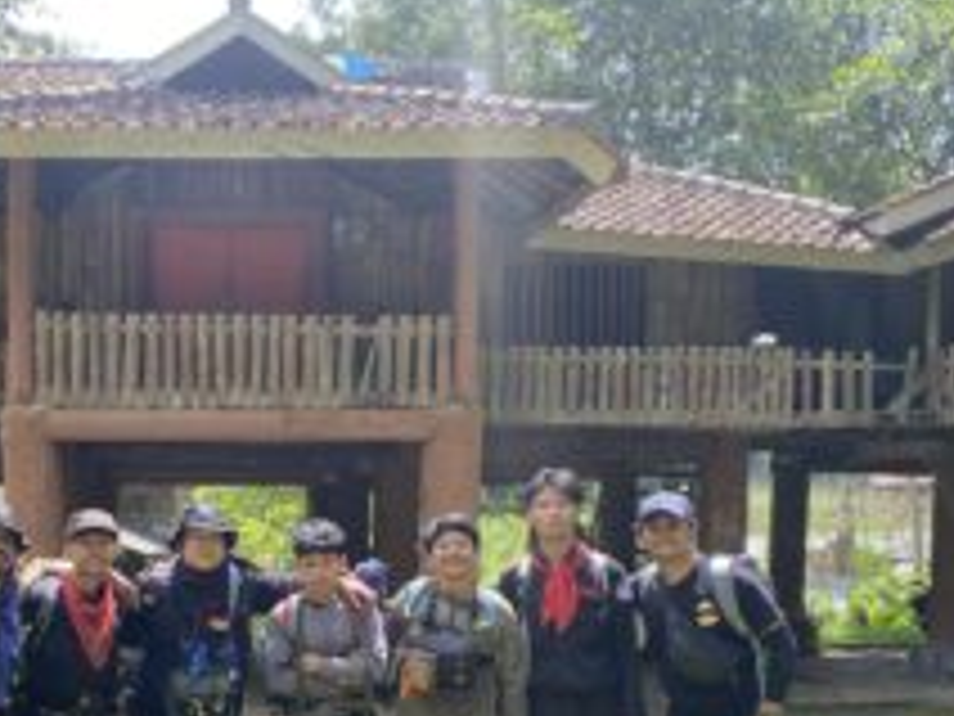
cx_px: 252
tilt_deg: -2.8
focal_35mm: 43
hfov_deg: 42.6
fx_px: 1185
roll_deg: +0.5
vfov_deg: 32.7
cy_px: 570
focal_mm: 4.25
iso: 32
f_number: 1.8
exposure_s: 1/385
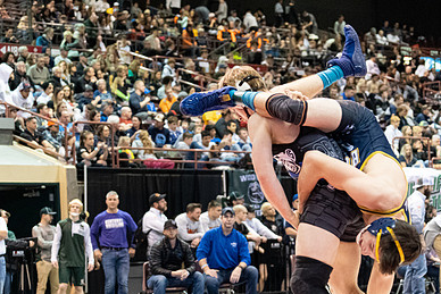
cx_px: 247
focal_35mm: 118
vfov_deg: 11.6
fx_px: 1446
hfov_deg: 17.3
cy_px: 201
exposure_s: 1/500
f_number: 4
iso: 12800
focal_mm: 79
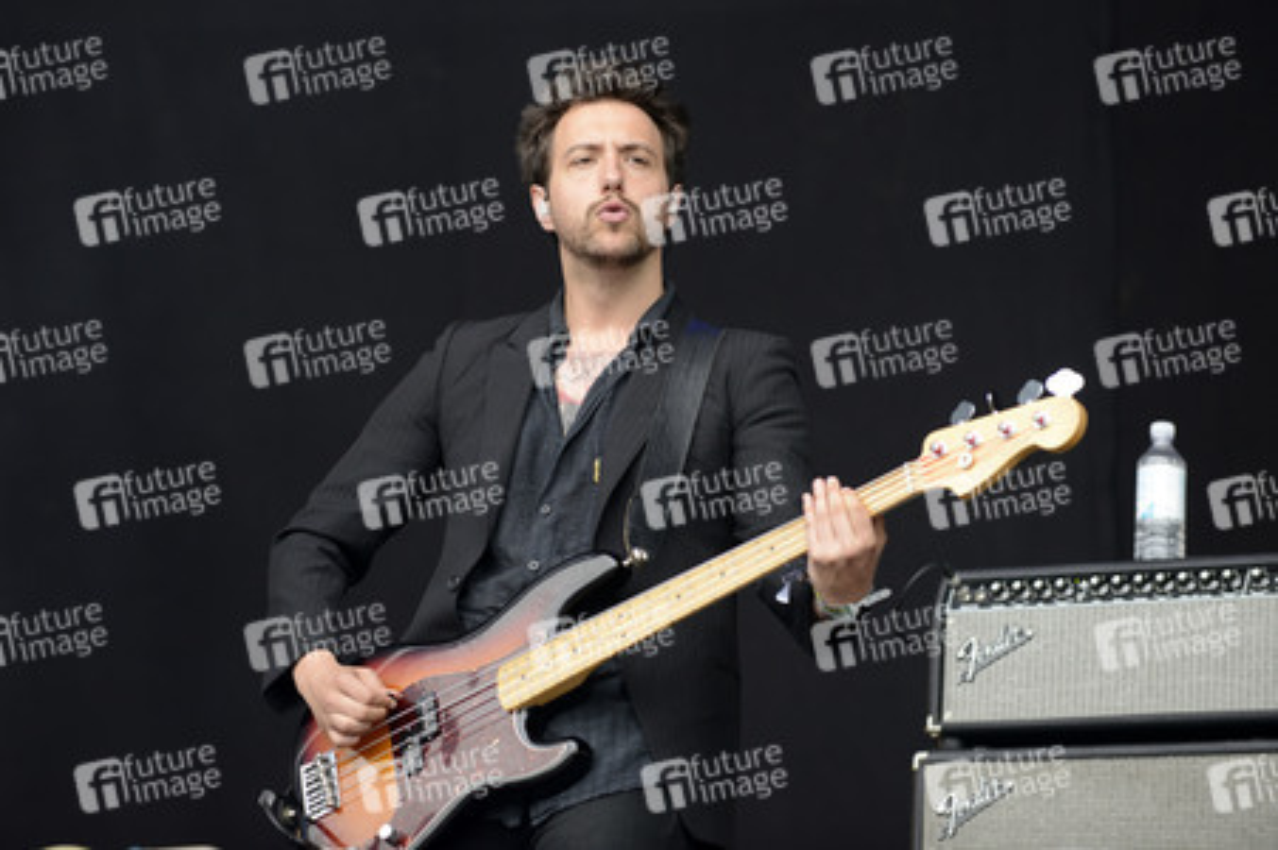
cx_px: 639
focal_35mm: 200
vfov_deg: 6.9
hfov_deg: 10.3
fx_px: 7095
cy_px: 425
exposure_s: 1/320
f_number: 4
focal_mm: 200
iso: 800
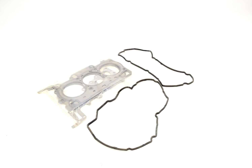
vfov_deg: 48.0
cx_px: 126
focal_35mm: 27
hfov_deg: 67.3
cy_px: 84
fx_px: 189
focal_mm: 18
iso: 400
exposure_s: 1/160
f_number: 6.3
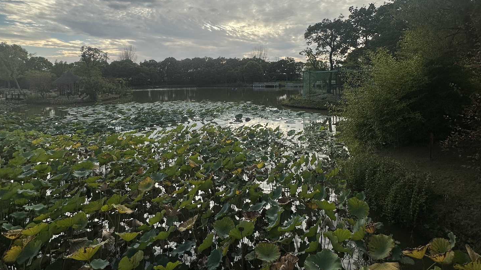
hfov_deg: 83.8
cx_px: 247
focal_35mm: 21
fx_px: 268
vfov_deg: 52.4
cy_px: 86
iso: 50
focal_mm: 2.22
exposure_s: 1/1715
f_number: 2.2
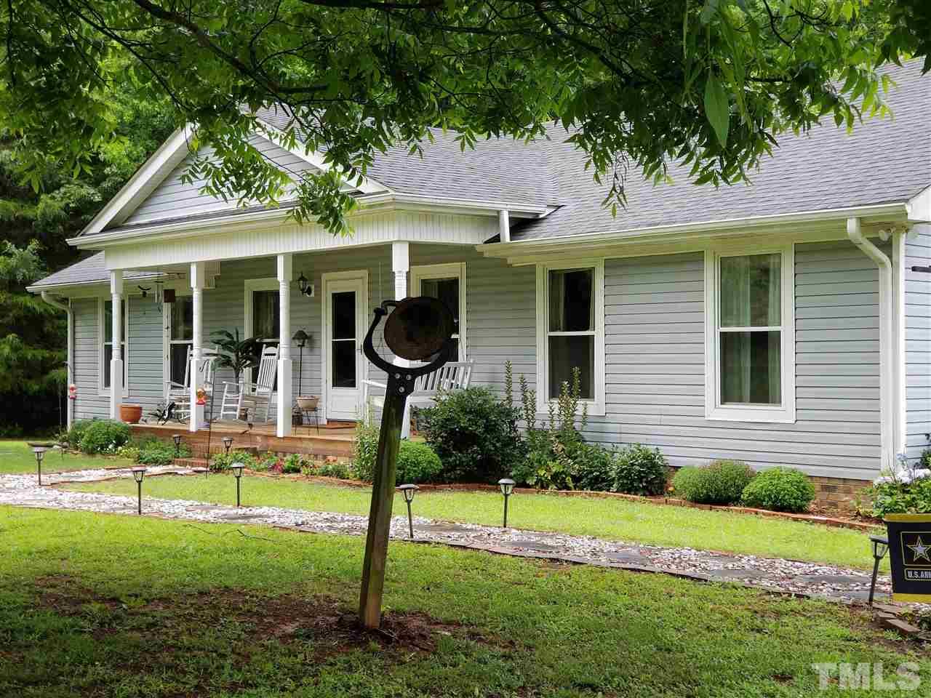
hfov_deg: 36.8
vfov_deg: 28.0
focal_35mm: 52
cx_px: 466
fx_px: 1399
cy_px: 349
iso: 25
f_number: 2.4
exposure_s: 1/161
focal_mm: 6
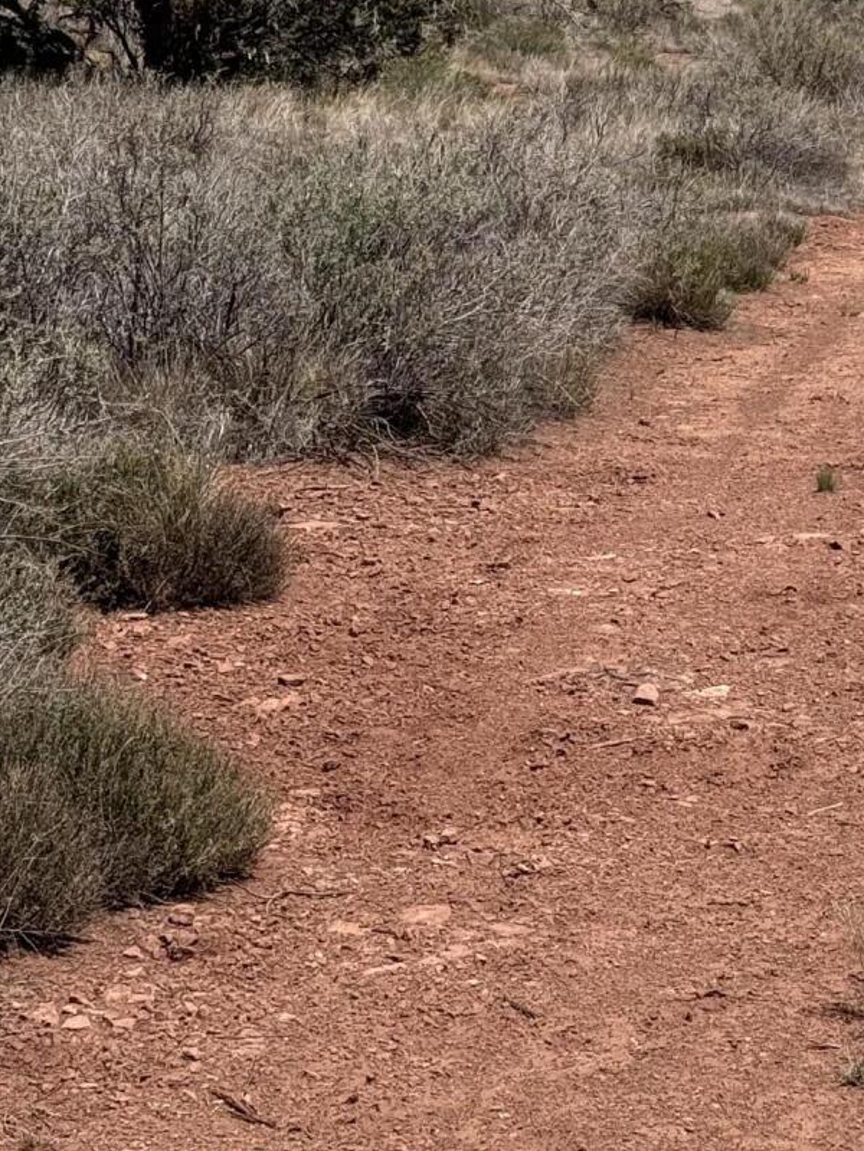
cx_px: 1047
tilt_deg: +2.2
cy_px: -114
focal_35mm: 120
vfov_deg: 16.0
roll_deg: +1.6
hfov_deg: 12.1
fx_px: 3994
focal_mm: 6.76
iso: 64
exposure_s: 1/6024
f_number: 1.78
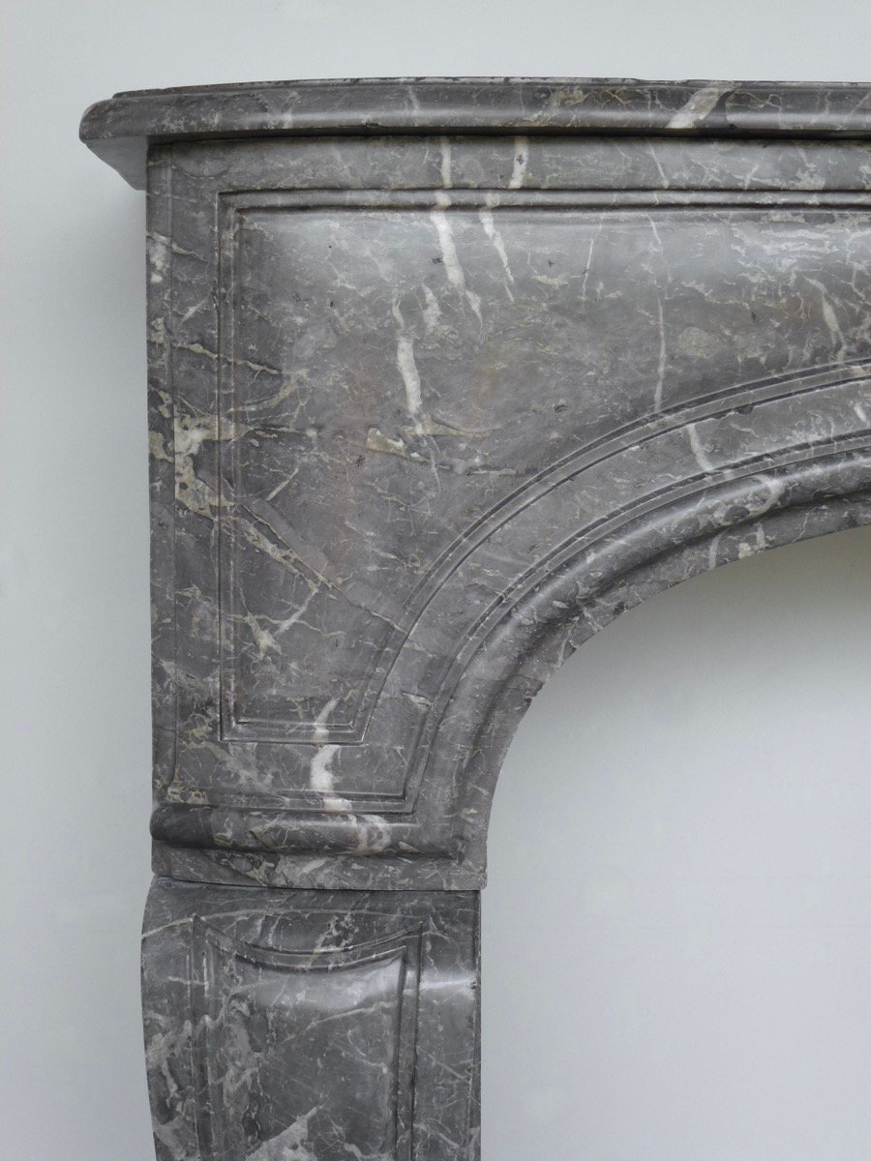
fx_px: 1912
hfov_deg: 25.7
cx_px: 436
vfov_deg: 33.8
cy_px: 580
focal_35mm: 57
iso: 125
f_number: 4.4
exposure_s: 1/80
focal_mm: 10.1
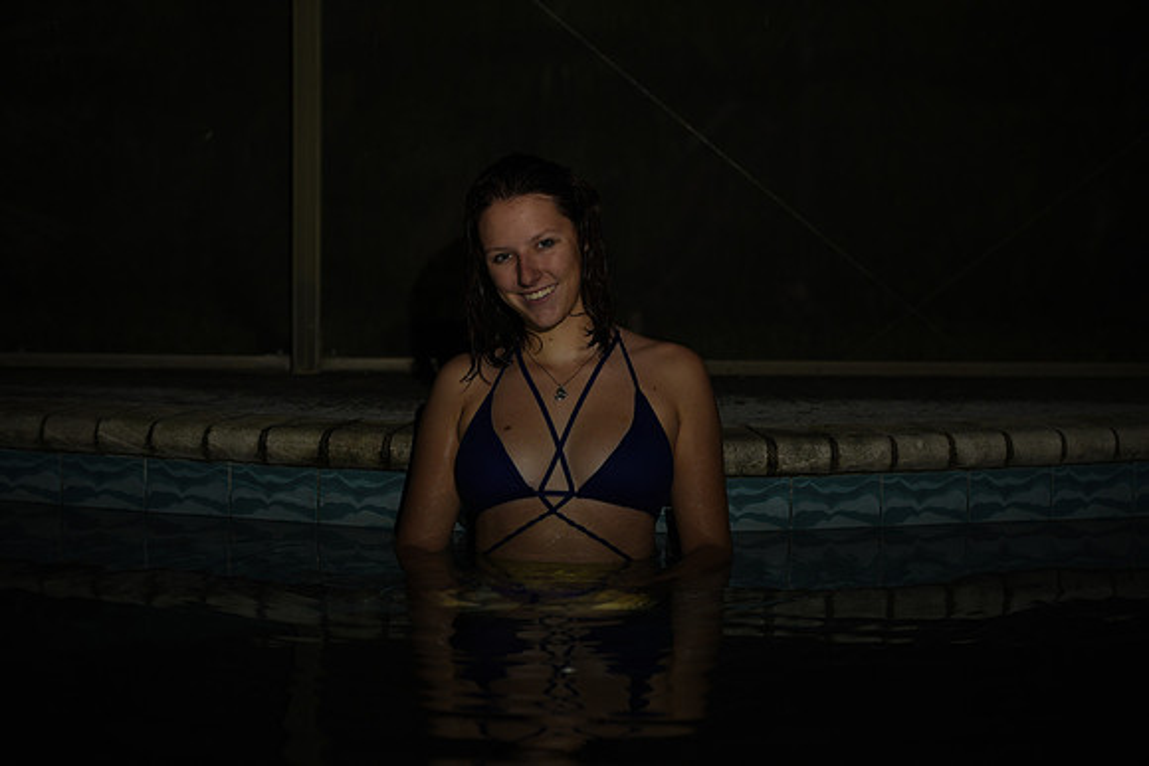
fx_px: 3352
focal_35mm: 105
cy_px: 383
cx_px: 574
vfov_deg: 13.0
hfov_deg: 19.5
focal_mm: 105
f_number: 2.8
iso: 400
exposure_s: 1/80
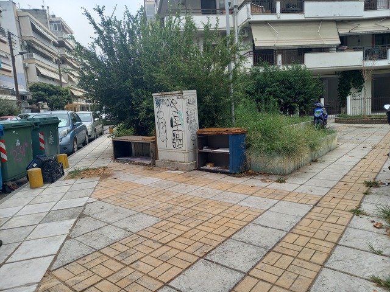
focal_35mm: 25
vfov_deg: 54.9
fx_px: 282
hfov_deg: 69.4
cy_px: 146
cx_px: 195
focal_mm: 4.65
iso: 50
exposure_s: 1/487
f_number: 1.8
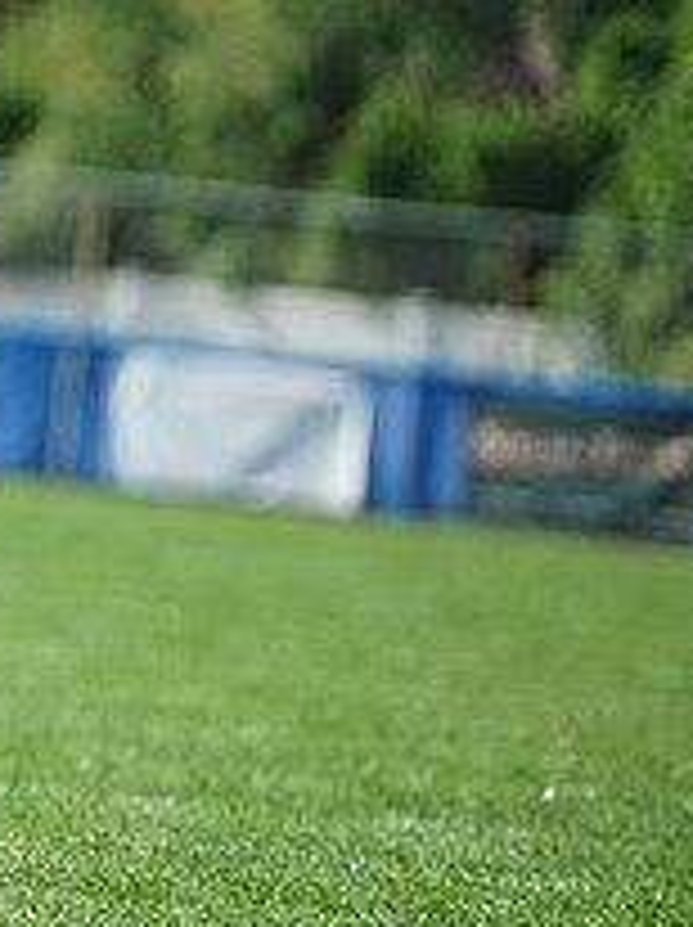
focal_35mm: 670
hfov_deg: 2.2
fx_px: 17921
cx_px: -562
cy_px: 74
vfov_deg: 3.0
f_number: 2.8
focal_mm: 247
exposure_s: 1/3200
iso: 400
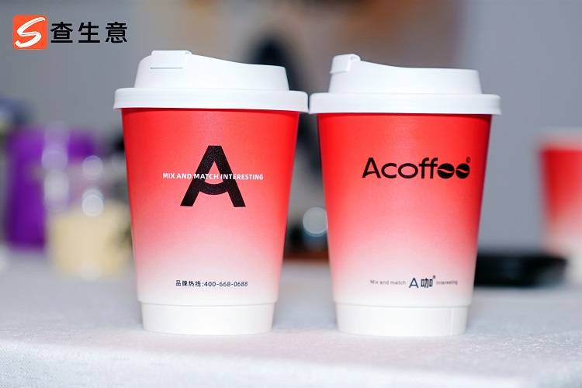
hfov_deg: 18.3
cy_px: 194
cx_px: 291
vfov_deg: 12.2
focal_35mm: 112
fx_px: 1811
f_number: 2.8
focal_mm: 75
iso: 100
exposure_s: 1/160
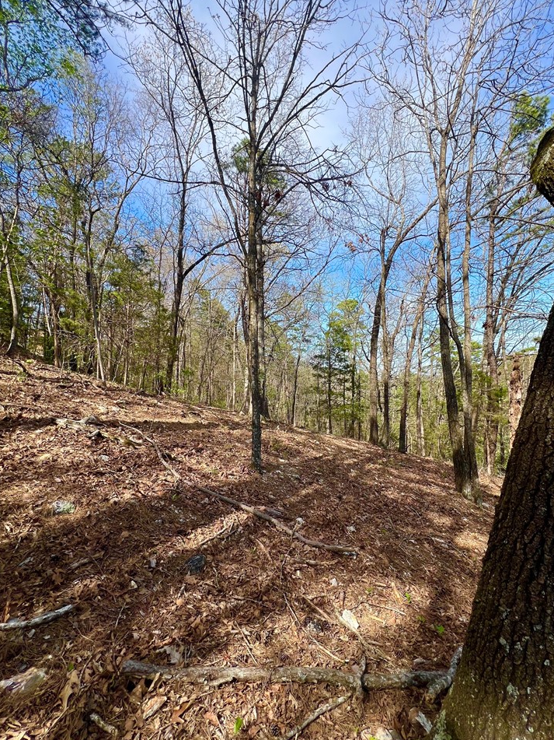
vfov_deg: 102.0
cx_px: 296
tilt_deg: +4.7
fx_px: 299
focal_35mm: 14
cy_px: 358
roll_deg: +2.3
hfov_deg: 85.5
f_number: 1.8
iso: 32
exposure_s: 1/664
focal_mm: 1.57
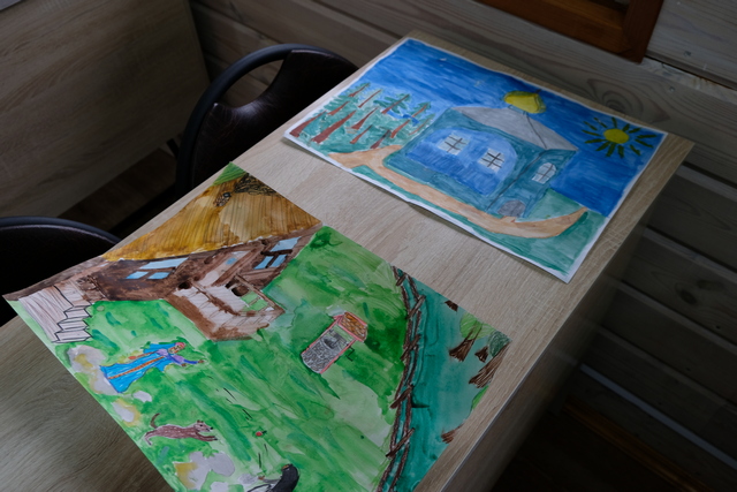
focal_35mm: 29
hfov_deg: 63.6
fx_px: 594
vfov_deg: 45.0
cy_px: 246
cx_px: 368
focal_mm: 19.6
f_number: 4
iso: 320
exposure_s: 1/60
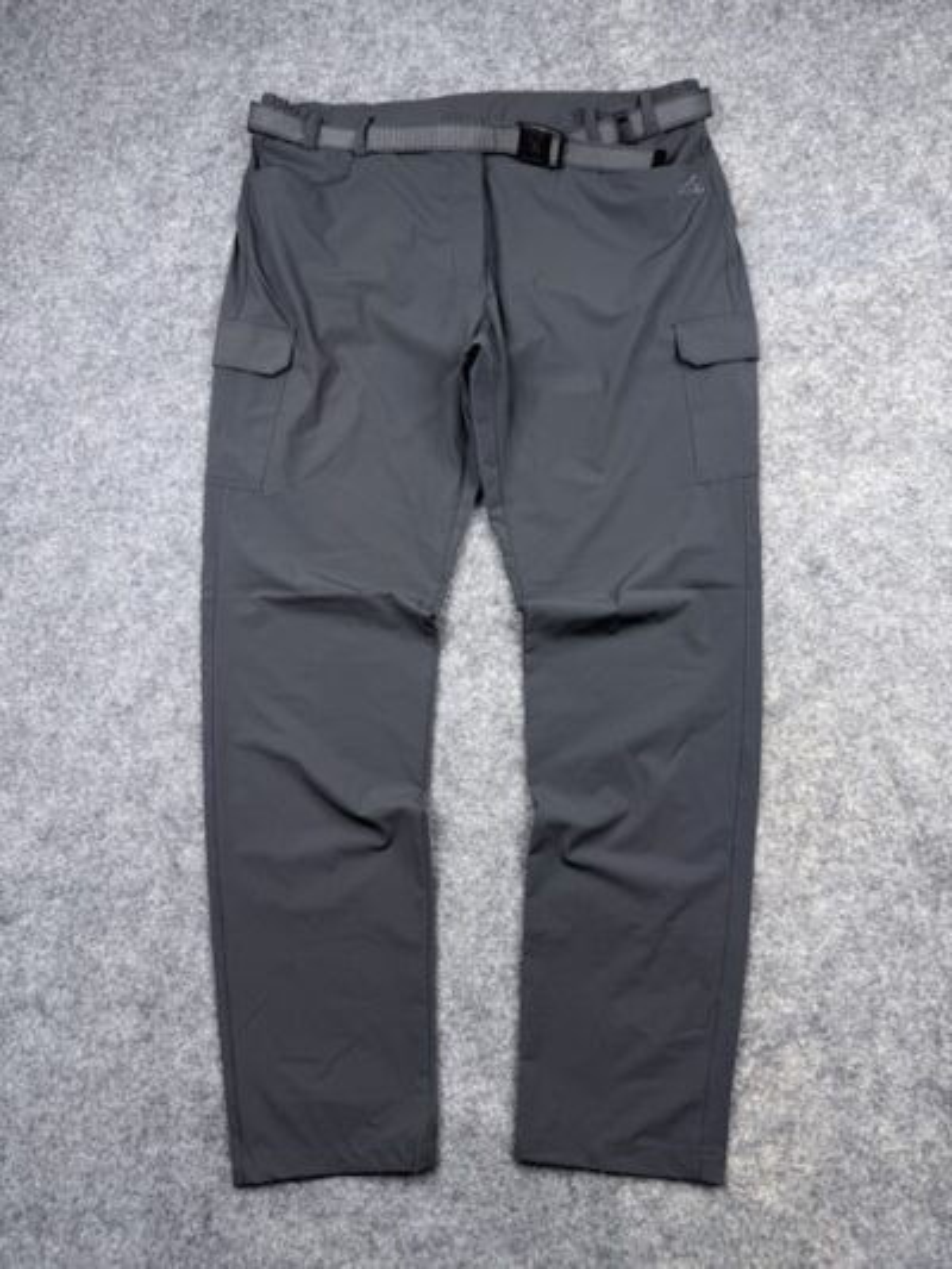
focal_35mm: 24
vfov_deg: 71.6
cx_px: 476
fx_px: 880
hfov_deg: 56.8
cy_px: 634
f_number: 1.78
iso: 50
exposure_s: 1/100
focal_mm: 6.76
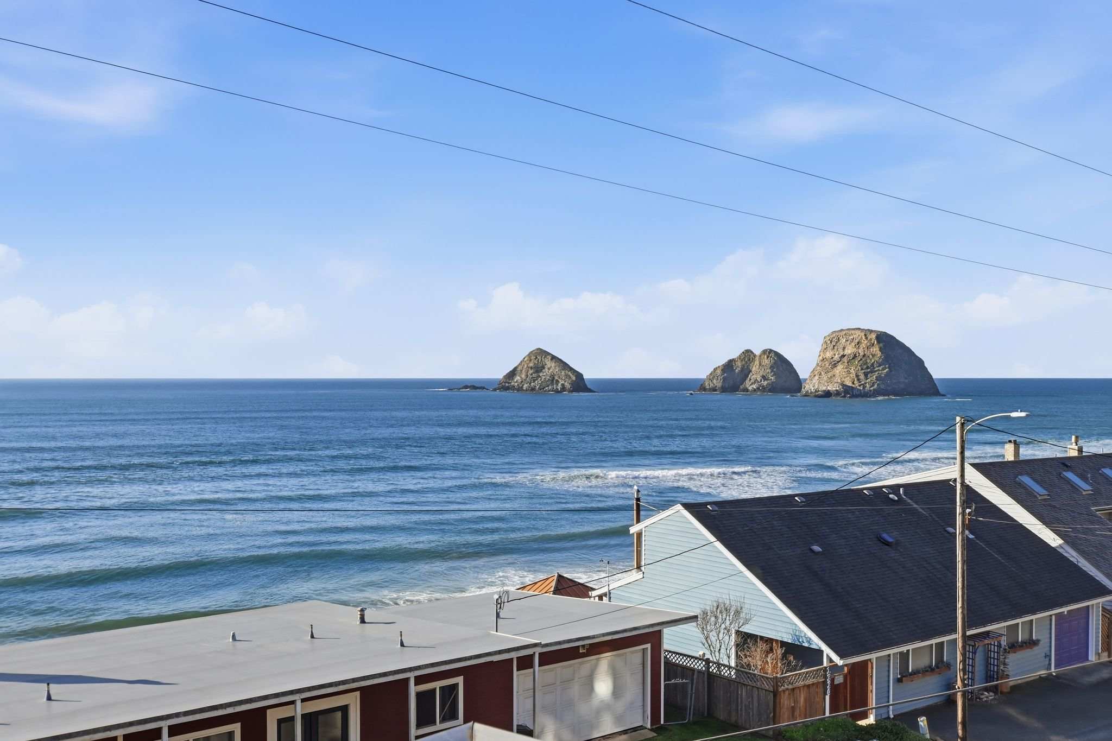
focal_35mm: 36
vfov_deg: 36.9
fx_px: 1112
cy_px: 370
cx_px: 556
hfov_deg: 53.1
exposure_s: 1/800
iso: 800
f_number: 14
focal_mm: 24
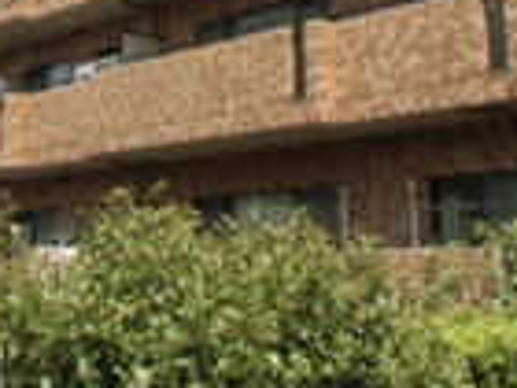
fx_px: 1075
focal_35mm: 72
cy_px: -183
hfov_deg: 27.0
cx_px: 225
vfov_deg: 18.3
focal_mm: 4.24
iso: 64
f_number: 3
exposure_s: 1/640
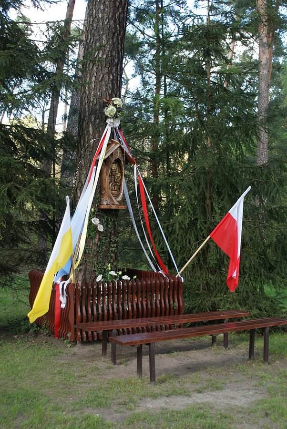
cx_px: 144
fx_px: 537
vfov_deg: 43.6
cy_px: 214
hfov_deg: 29.9
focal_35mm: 45
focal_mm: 30
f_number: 5
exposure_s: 1/60
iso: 100
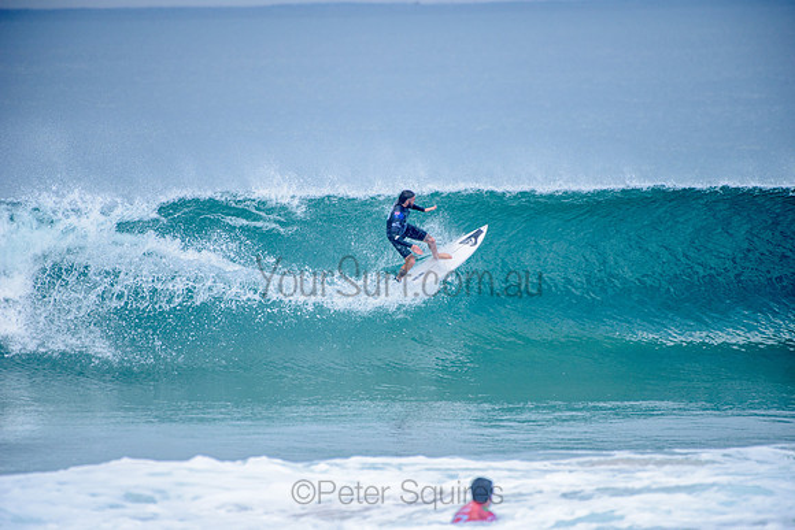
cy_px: 265
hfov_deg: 4.1
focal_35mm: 500
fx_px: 11044
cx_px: 398
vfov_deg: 2.8
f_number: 5.6
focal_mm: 500
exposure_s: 1/2000
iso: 400
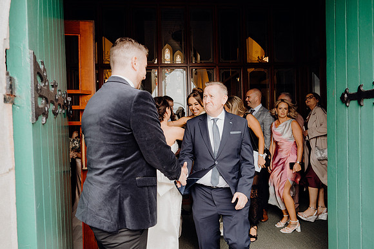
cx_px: 187
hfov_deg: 73.7
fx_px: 249
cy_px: 124
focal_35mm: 24
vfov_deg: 53.2
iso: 400
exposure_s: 1/200
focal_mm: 24
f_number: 3.5
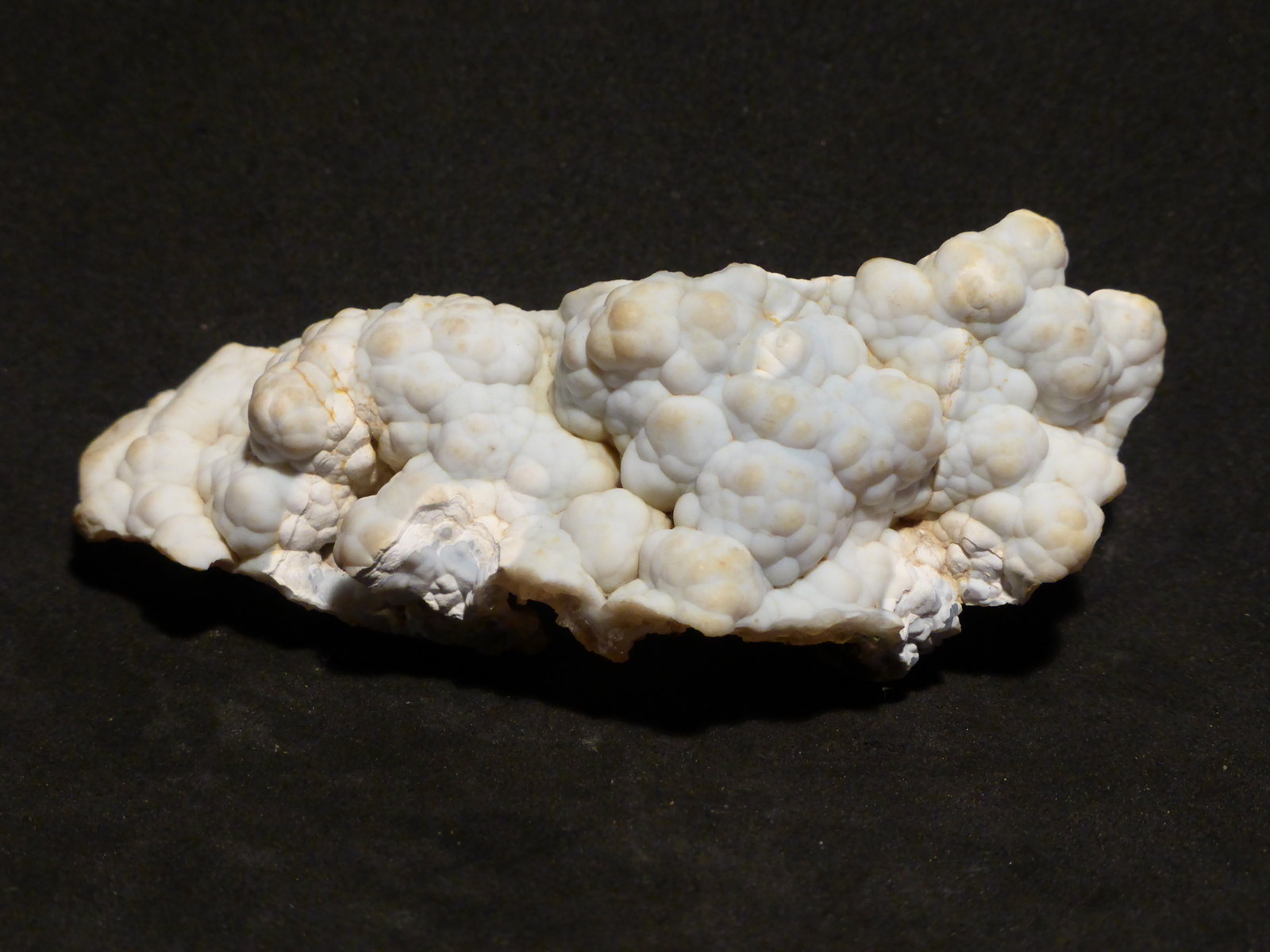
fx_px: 2385
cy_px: 476
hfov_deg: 29.8
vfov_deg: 22.6
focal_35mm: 65
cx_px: 635
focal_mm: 11
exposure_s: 1/40
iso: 400
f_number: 4.8
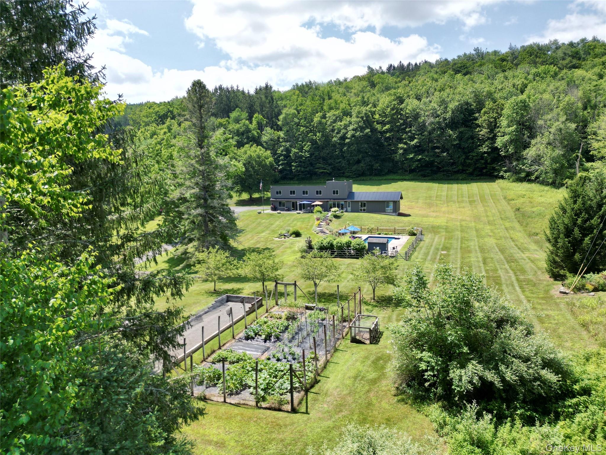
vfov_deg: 56.8
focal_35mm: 24
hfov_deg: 71.6
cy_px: 228
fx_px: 420
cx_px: 303
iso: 100
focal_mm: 6.72
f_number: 1.7
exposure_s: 1/2000
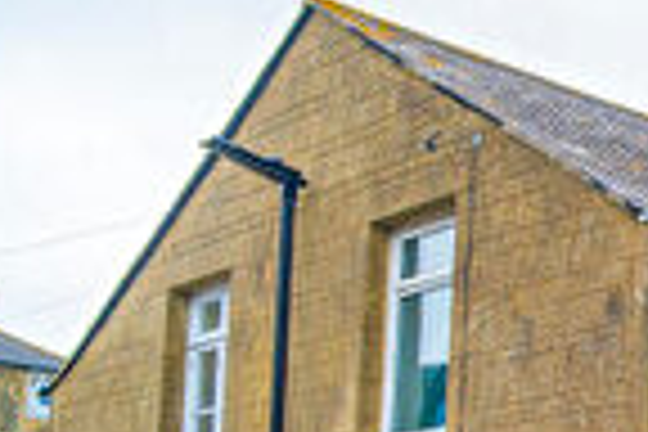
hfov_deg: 15.6
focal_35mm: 78
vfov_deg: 16.0
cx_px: 1508
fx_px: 1404
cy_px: 648
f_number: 4.5
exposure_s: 1/200
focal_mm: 16
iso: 80
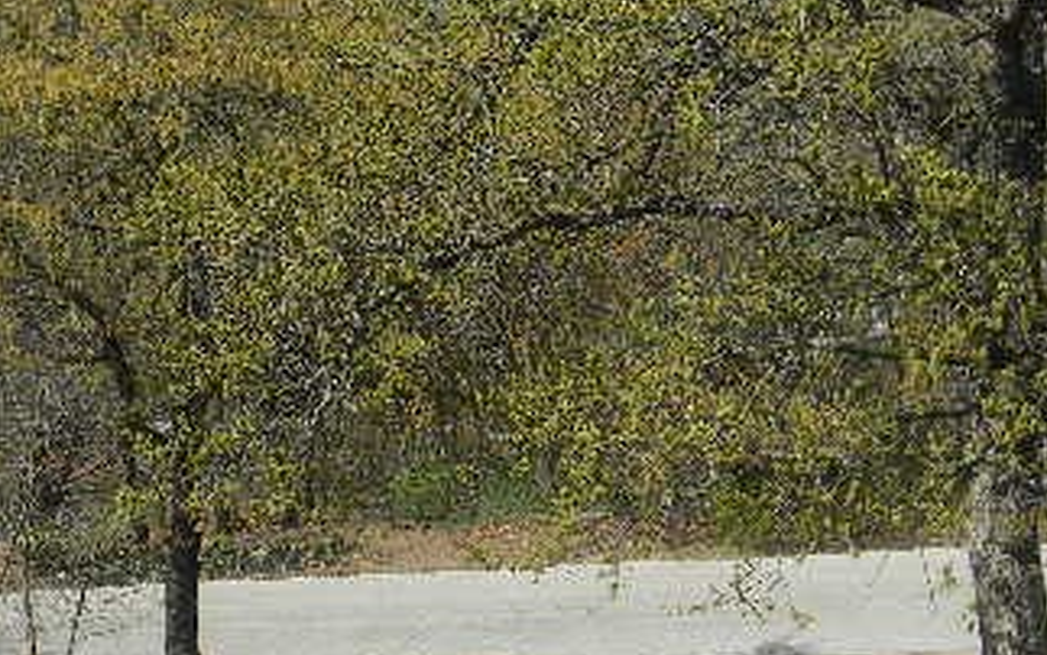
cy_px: 246
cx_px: 353
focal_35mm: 86
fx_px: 2454
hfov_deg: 24.0
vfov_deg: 15.2
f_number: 3.8
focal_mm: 7.3
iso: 80
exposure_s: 1/610
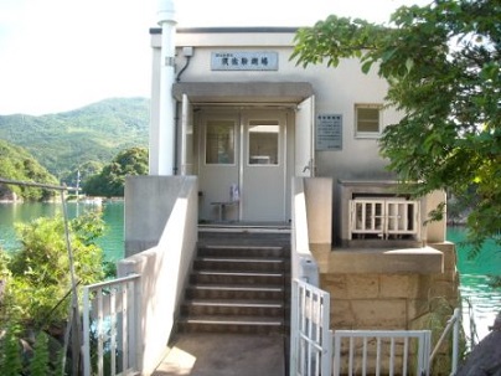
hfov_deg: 52.6
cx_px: 250
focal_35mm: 35
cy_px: 188
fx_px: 507
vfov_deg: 40.7
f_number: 2.8
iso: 64
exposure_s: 1/148
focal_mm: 5.7
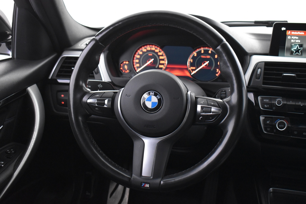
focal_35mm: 46
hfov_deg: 42.3
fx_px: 395
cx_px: 153
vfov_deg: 28.9
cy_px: 102
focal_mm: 31
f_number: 4.2
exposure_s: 1/15
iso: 3200
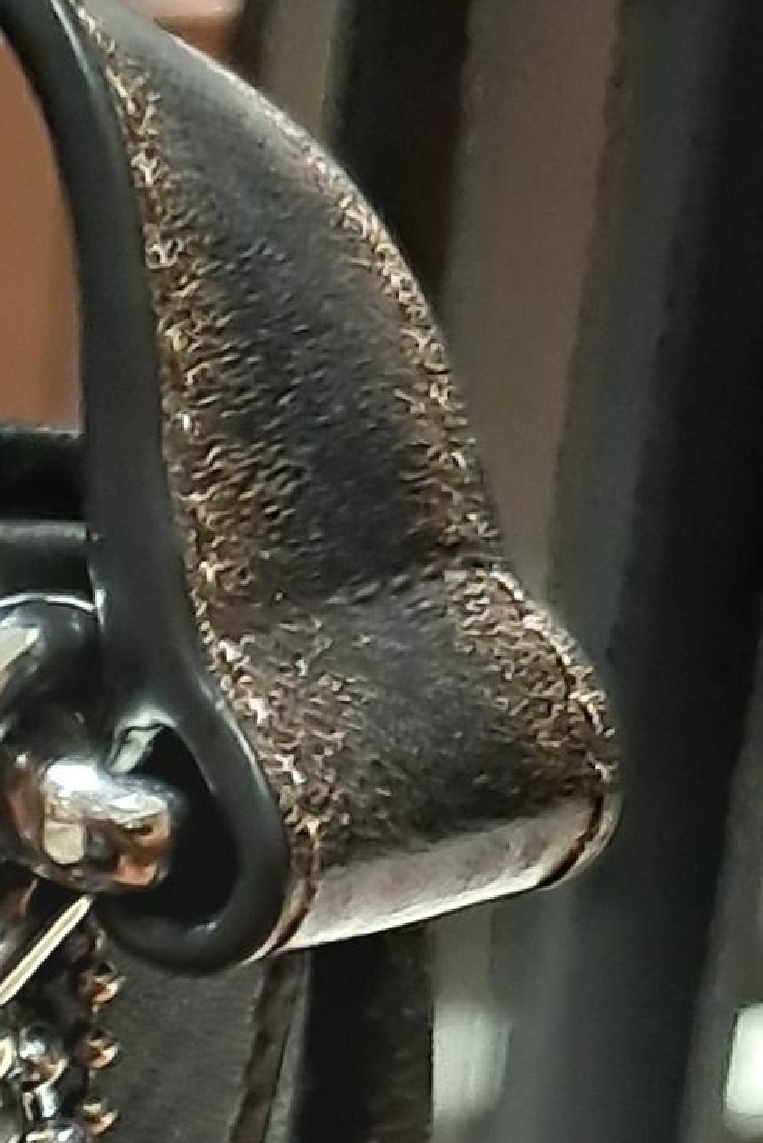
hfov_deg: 7.9
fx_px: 4954
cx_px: -1339
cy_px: 2317
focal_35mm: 156
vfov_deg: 11.7
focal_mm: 4
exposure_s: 1/60
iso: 160
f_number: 1.8
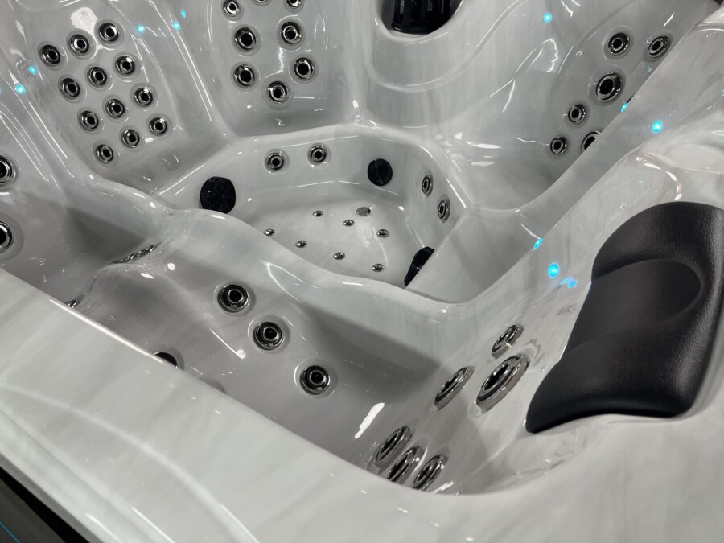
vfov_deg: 53.1
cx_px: 362
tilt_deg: -41.8
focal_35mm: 26
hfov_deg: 67.3
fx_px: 544
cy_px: 272
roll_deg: +3.1
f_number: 1.6
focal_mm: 5.1
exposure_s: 1/100
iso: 100
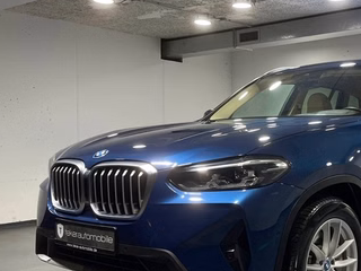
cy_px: 165
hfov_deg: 37.2
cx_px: 273
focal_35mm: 50
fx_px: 521
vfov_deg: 29.0
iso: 125
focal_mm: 5.1
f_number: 1.6
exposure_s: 1/100
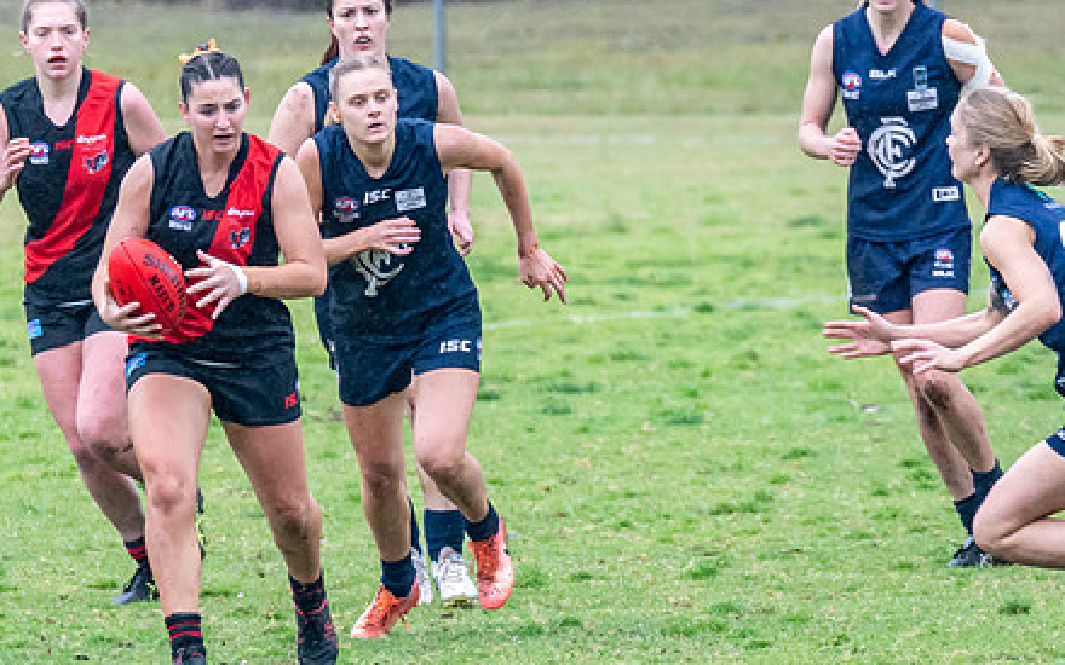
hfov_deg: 2.3
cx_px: 339
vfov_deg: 1.5
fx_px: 26209
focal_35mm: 903
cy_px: 310
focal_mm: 350
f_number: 7.1
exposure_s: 1/1250
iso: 1250
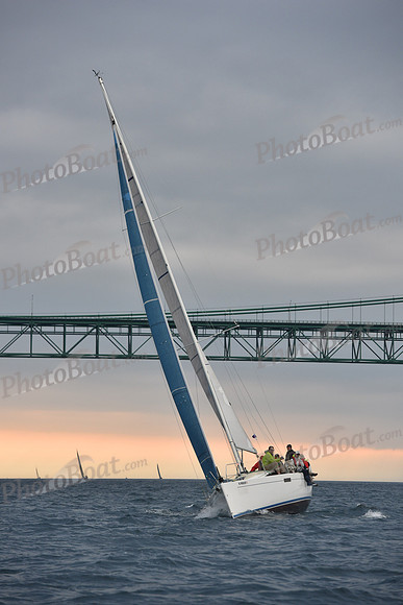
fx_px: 2433
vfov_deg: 14.2
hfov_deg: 9.5
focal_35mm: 145
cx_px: 202
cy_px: 302
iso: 500
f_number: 5.6
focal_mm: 145
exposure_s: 1/640
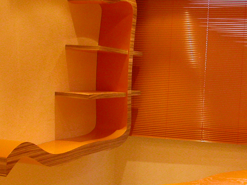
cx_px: 190
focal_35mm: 62
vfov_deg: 23.7
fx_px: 442
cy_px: 88
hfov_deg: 30.6
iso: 400
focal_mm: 8.9
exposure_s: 1/30
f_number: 5.6
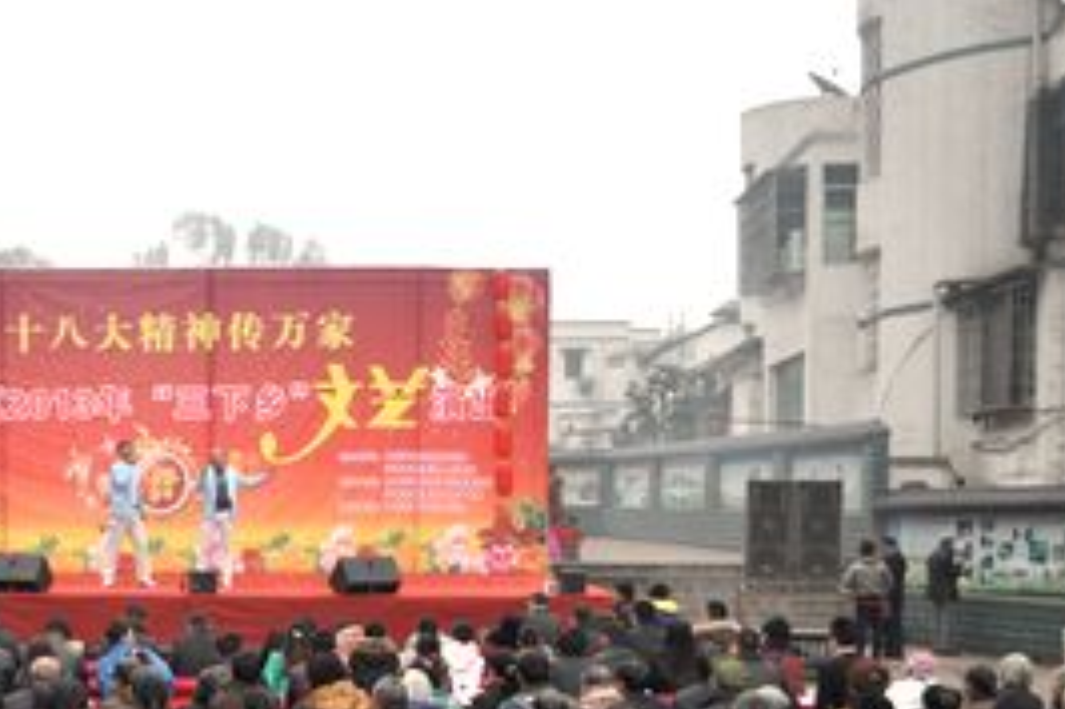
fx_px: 1833
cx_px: 204
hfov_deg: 31.5
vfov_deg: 21.5
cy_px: 617
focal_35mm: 62
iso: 400
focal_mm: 22
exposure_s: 1/125
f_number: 3.8
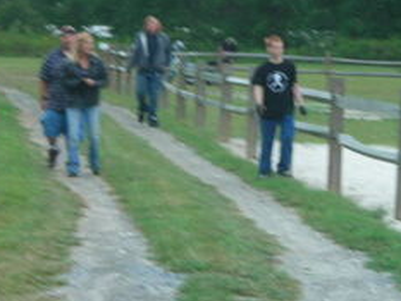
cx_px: 157
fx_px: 2051
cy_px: 105
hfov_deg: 11.2
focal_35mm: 177
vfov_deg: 8.4
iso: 50
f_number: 4.9
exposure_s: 1/40.1
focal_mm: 17
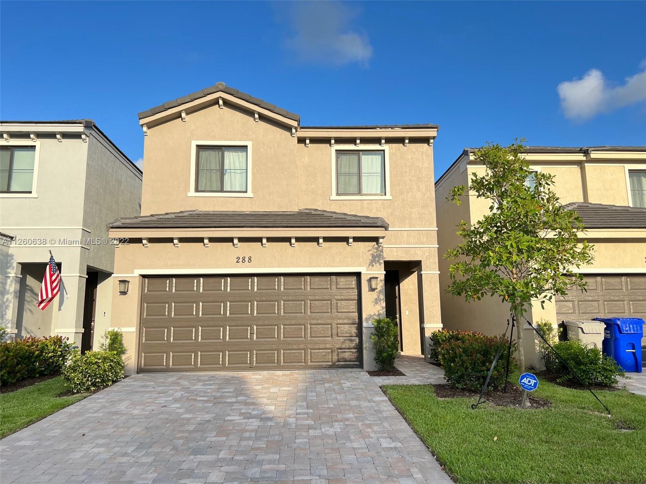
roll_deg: +1.0
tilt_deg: +9.5
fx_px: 485
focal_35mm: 26
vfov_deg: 53.1
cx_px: 323
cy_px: 242
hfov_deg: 67.3
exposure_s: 1/965
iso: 50
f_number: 1.5
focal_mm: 5.7
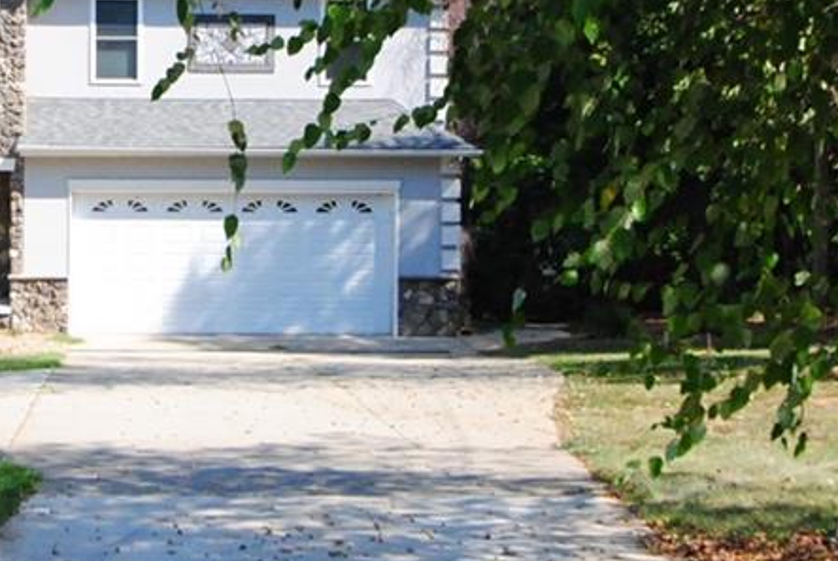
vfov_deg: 16.3
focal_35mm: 83
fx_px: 1934
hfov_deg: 23.6
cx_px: 42
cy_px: 57
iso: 1100
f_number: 4.5
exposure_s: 1/4000
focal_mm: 24
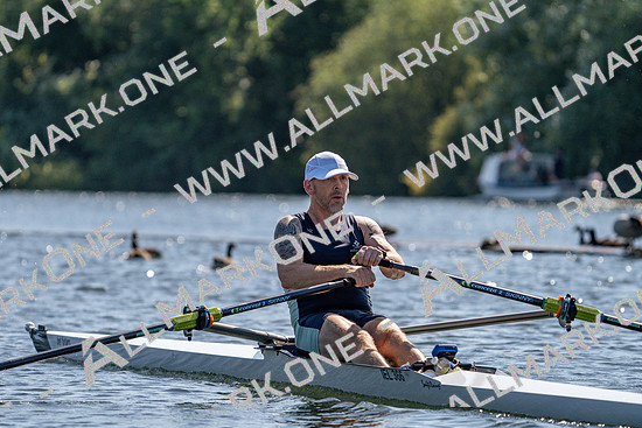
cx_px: 319
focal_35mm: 326
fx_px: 5815
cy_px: 207
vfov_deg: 4.2
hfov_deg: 6.3
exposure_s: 1/2000
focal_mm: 309
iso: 250
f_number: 6.3
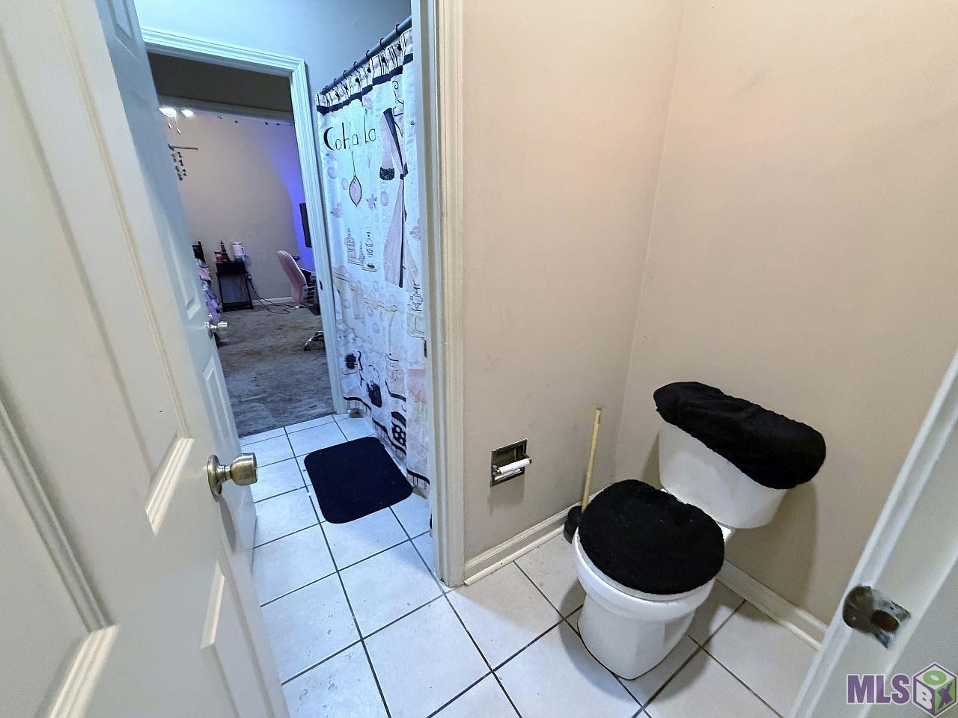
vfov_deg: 85.7
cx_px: 479
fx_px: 387
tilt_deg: -21.4
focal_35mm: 14
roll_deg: -1.8
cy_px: 359
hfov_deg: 102.1
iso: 640
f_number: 2.2
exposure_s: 1/60
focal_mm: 2.22
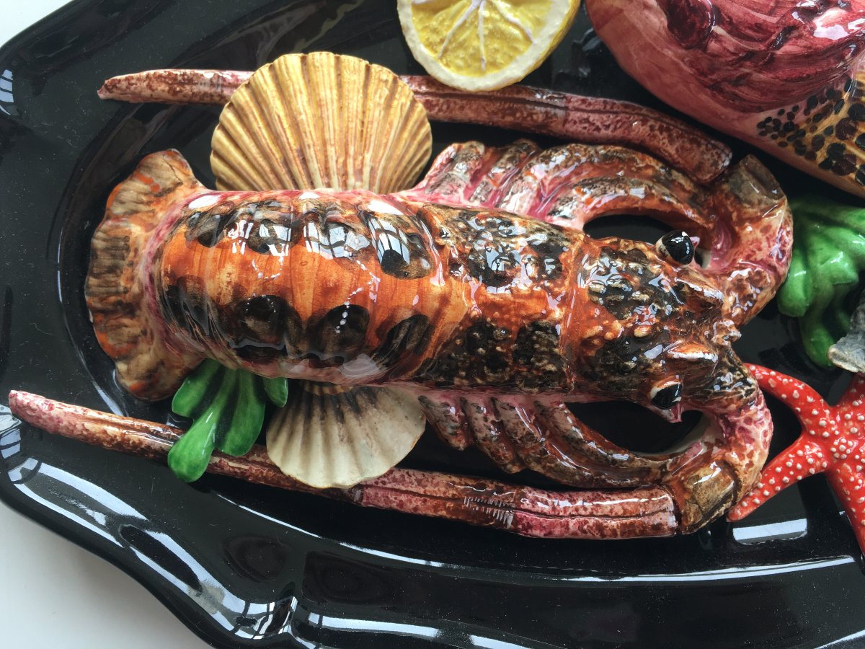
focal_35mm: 29
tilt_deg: -86.0
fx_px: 725
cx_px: 432
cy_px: 324
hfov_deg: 61.7
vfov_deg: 48.2
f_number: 2.2
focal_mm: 4.15
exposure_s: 1/100
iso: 32
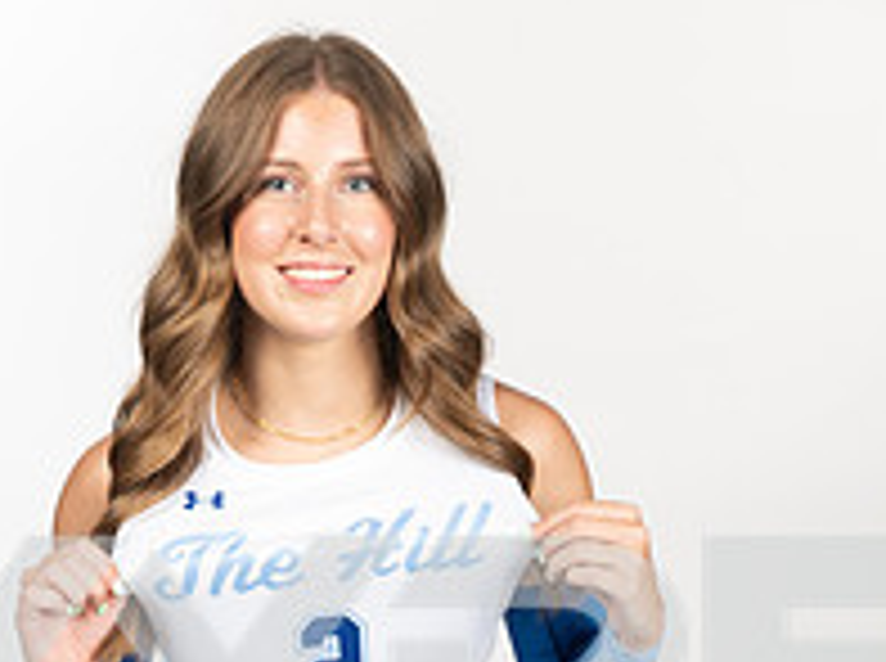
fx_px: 3372
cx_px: 346
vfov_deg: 10.8
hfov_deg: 15.0
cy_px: 995
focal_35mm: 132
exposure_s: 1/500
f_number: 7.1
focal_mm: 60
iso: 200
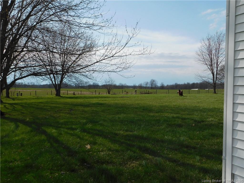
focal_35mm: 36
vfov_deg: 39.7
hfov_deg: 51.4
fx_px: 254
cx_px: 122
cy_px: 92
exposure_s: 1/500
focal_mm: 6.3
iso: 125
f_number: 7
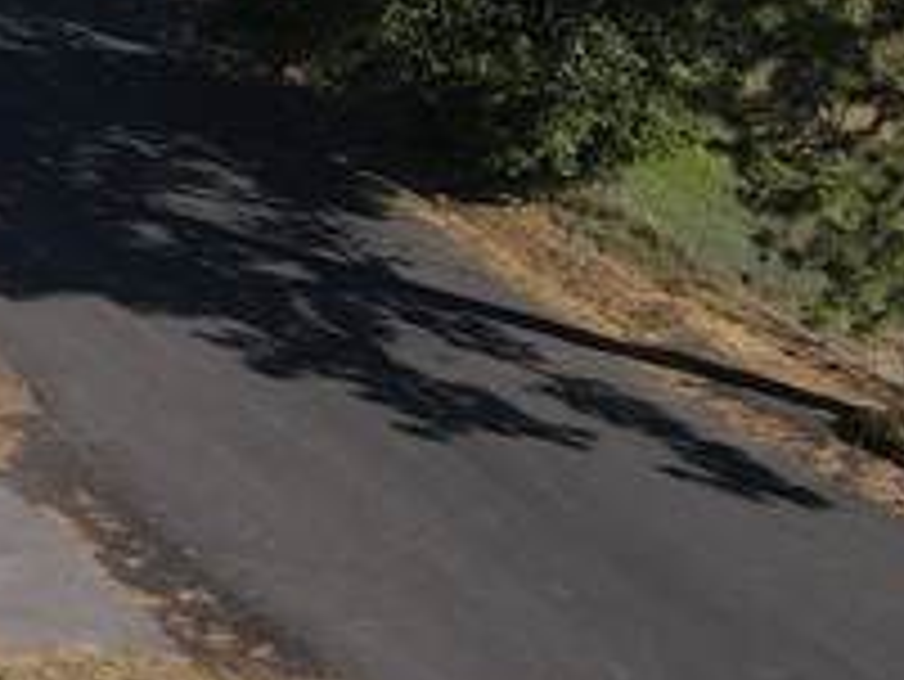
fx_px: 3188
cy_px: -419
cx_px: -1129
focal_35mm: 122
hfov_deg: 13.0
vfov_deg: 11.5
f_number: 2.8
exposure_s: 1/640
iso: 100
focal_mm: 4.5
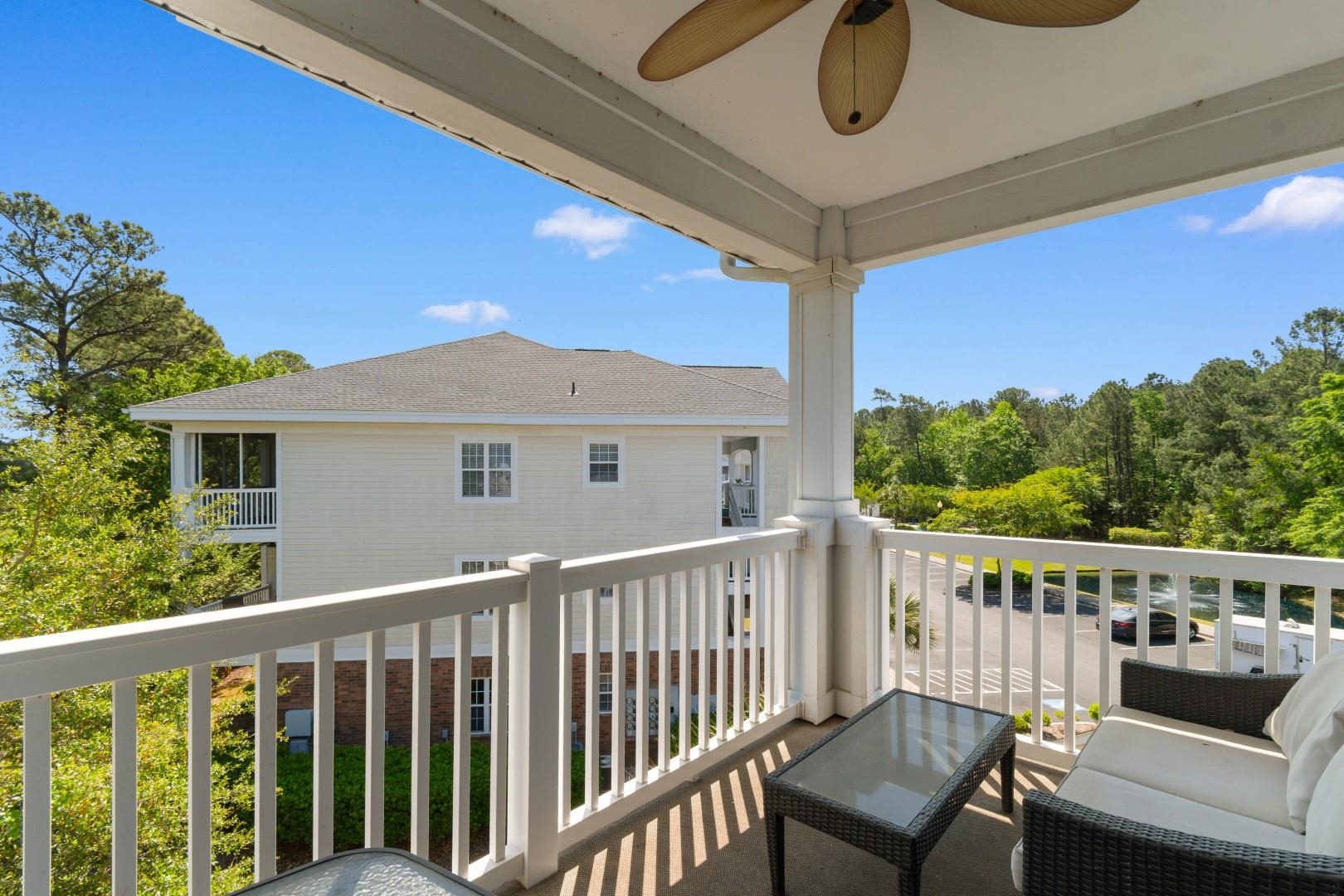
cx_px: 672
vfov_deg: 77.3
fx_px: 560
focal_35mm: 15
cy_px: 448
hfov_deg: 100.4
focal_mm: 10
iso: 100
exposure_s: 1/160
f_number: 6.3
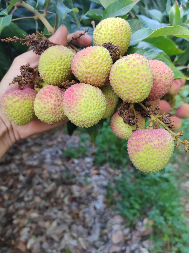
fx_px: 197
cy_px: 126
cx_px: 94
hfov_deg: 51.3
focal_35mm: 27
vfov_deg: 65.3
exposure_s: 1/100
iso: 398
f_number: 1.9
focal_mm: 5.52
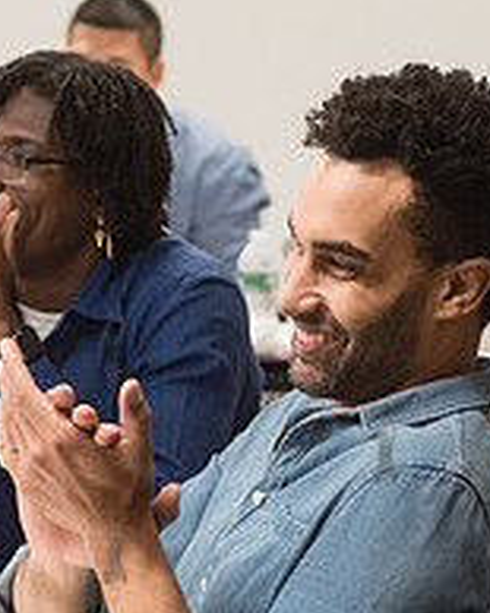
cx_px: 262
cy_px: 547
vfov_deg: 7.4
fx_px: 4735
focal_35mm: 261
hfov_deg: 5.9
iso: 2500
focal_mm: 80
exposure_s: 1/250
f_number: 4
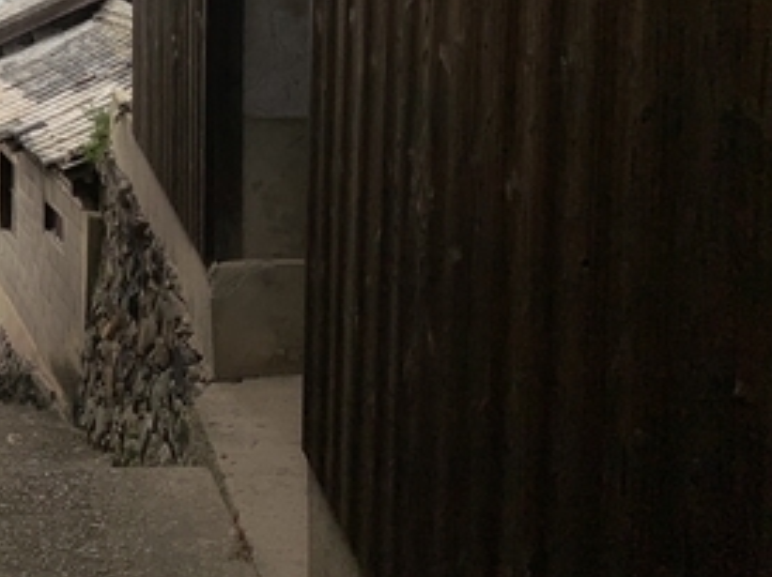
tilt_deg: -4.1
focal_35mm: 57
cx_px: -70
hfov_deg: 30.4
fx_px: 1270
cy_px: 8
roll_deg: +0.4
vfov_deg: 24.5
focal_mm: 4.25
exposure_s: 1/2033
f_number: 1.8
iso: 25
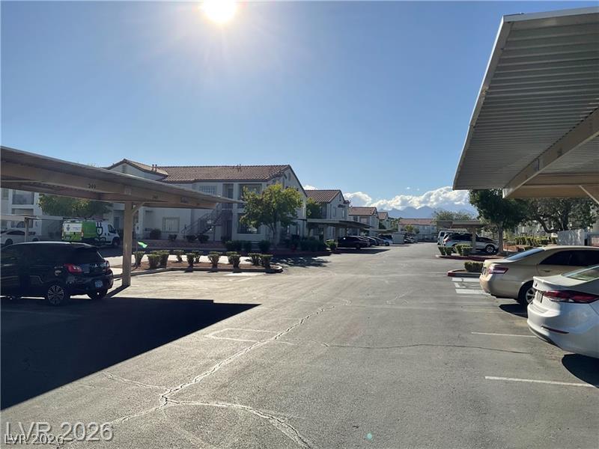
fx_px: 502
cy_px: 224
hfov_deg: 61.7
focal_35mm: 29
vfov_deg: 48.2
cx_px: 300
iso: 16
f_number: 1.8
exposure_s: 1/4065
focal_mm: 3
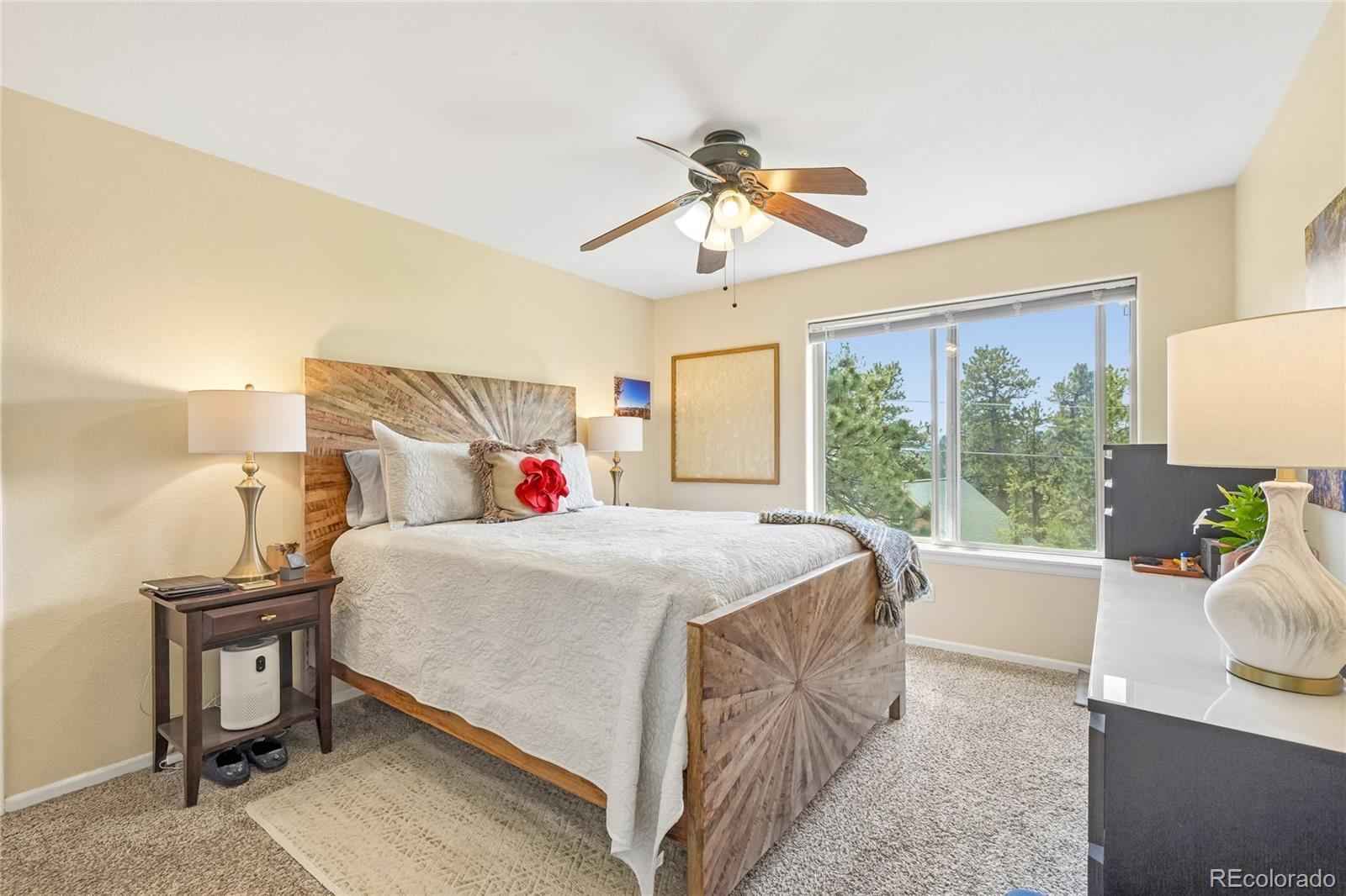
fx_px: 561
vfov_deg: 77.3
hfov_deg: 100.4
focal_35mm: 15
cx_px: 673
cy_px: 448
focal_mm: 10
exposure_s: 1/25
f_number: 8
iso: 800
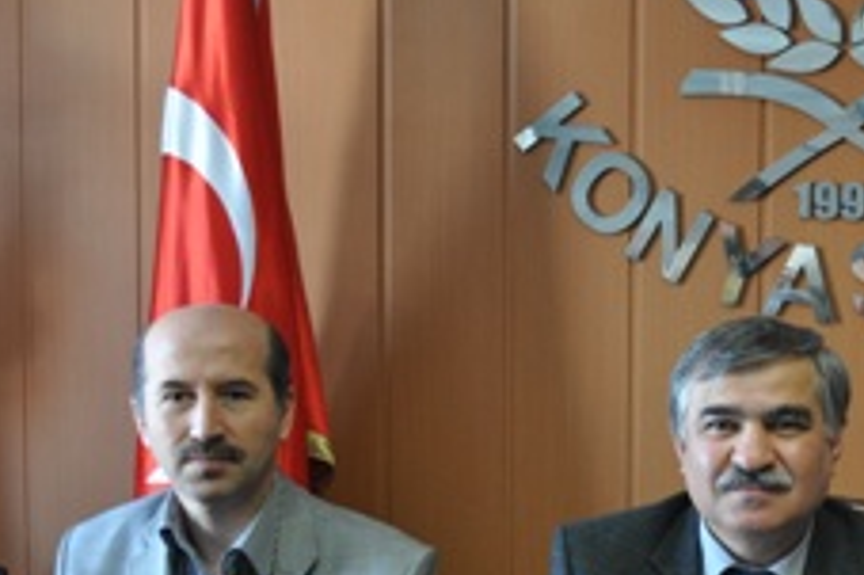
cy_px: 514
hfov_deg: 27.8
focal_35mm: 71
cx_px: 700
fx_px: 1703
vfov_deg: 18.8
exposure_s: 1/40
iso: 800
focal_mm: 24
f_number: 4
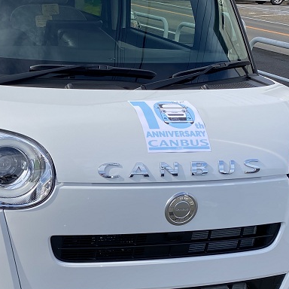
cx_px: 16
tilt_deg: -19.2
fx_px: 633
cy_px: 189
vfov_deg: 25.6
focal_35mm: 67
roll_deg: -3.2
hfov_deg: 24.8
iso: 32
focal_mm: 4.25
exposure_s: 1/1927
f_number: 1.8
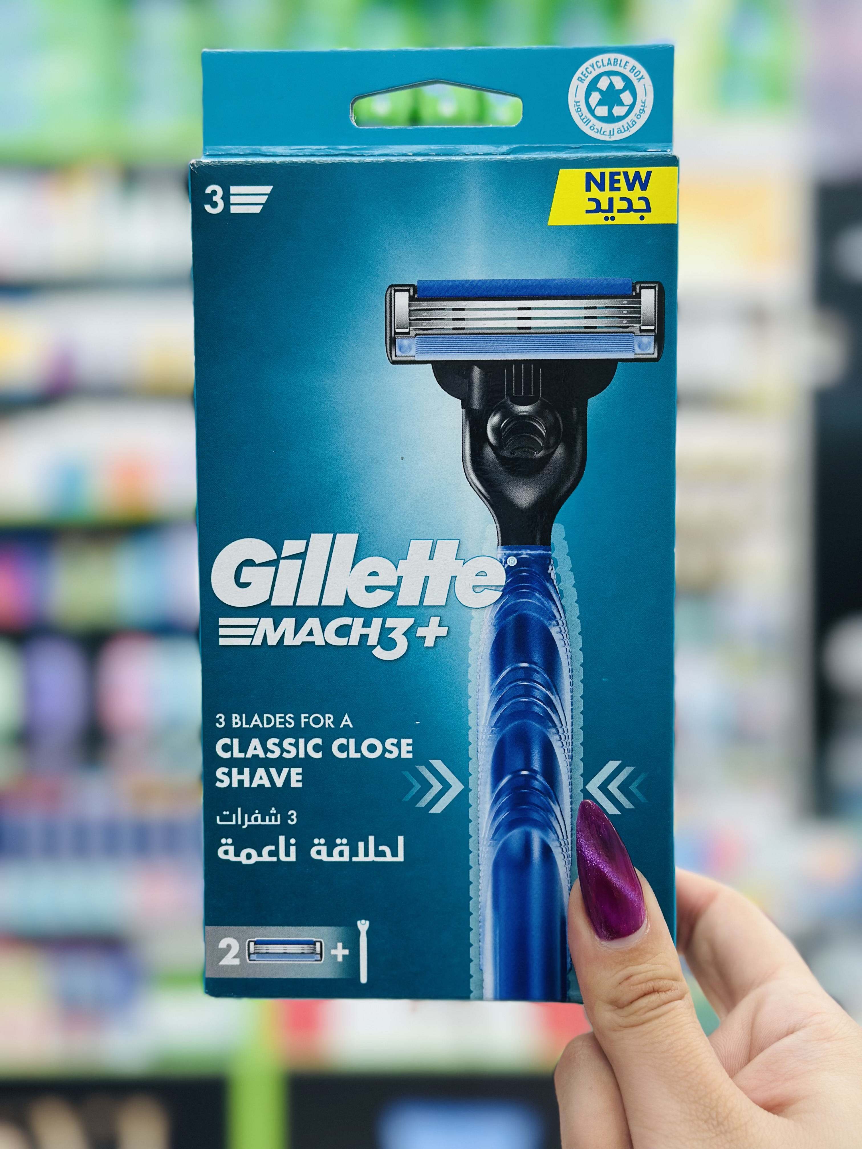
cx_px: 431
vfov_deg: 39.7
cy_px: 574
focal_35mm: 48
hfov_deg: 30.3
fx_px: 1594
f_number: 1.78
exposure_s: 1/100
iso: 100
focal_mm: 6.86
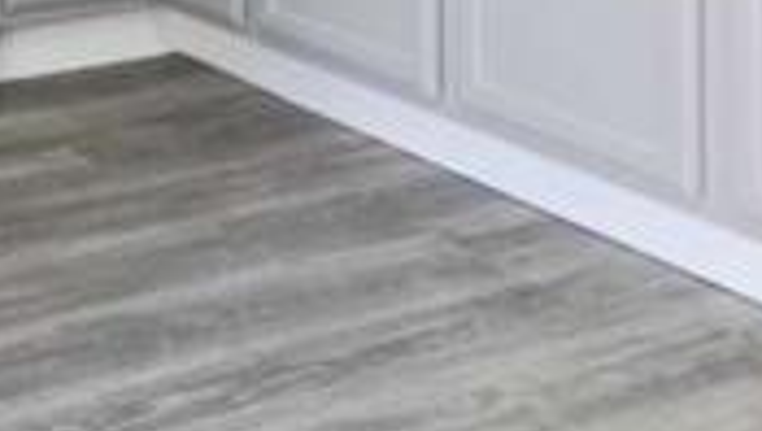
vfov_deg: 10.7
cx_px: 296
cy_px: -605
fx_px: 1963
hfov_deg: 21.9
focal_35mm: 97
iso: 125
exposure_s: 1/60.2
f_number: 2.2
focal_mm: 1.7
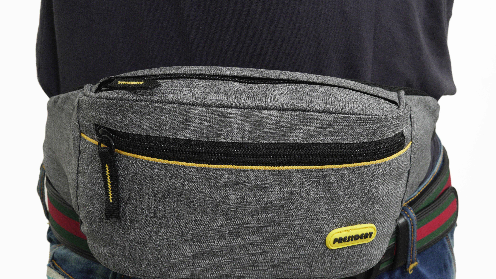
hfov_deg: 38.5
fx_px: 710
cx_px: 245
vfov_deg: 22.2
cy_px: 169
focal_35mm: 54
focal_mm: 50
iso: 800
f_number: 13
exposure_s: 1/160
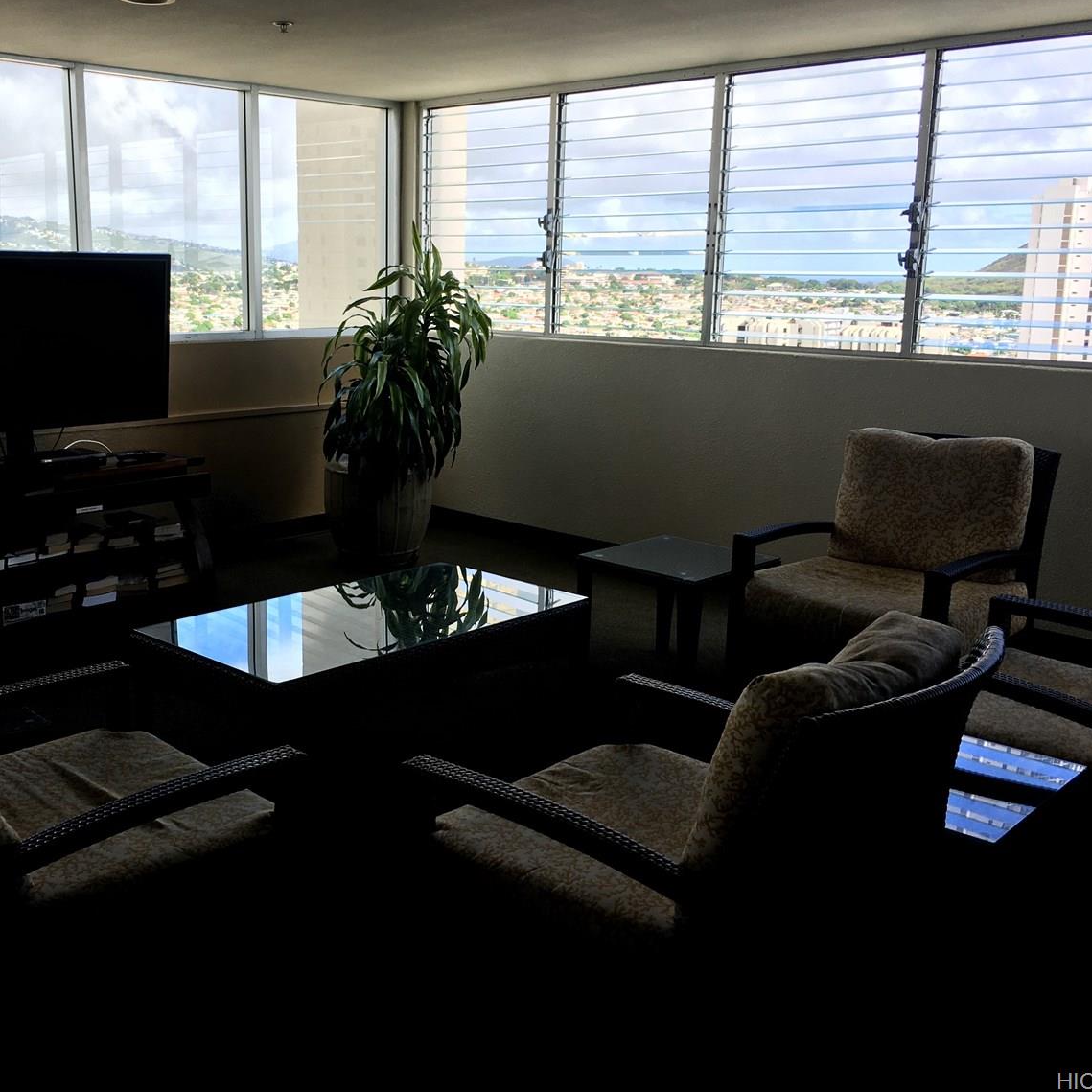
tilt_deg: -10.1
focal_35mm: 36
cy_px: 523
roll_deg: -1.3
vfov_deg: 46.0
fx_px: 1285
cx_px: 444
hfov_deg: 45.8
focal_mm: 4.15
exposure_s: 1/541
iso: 25
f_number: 2.2
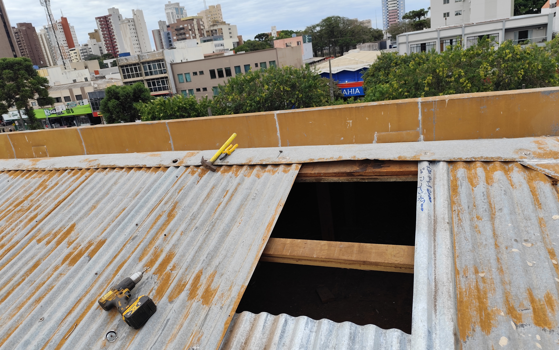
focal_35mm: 25
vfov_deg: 49.3
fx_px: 381
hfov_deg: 72.5
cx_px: 274
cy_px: 170
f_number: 1.65
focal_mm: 6.14
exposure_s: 1/483
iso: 50
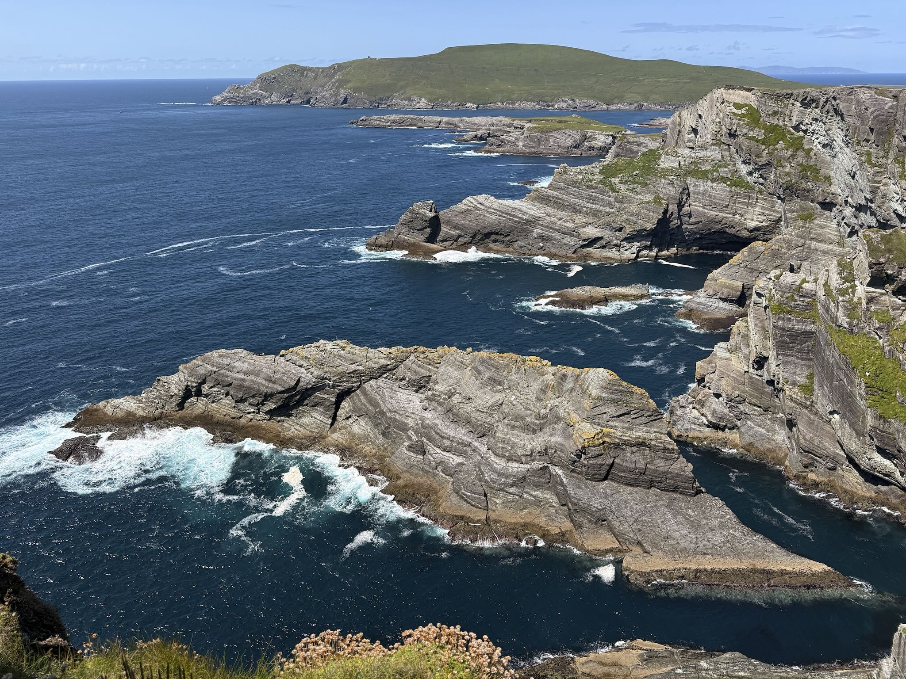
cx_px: 453
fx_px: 628
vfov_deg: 56.8
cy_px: 340
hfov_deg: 71.6
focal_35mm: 24
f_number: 1.78
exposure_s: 1/4975
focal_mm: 6.76
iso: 100
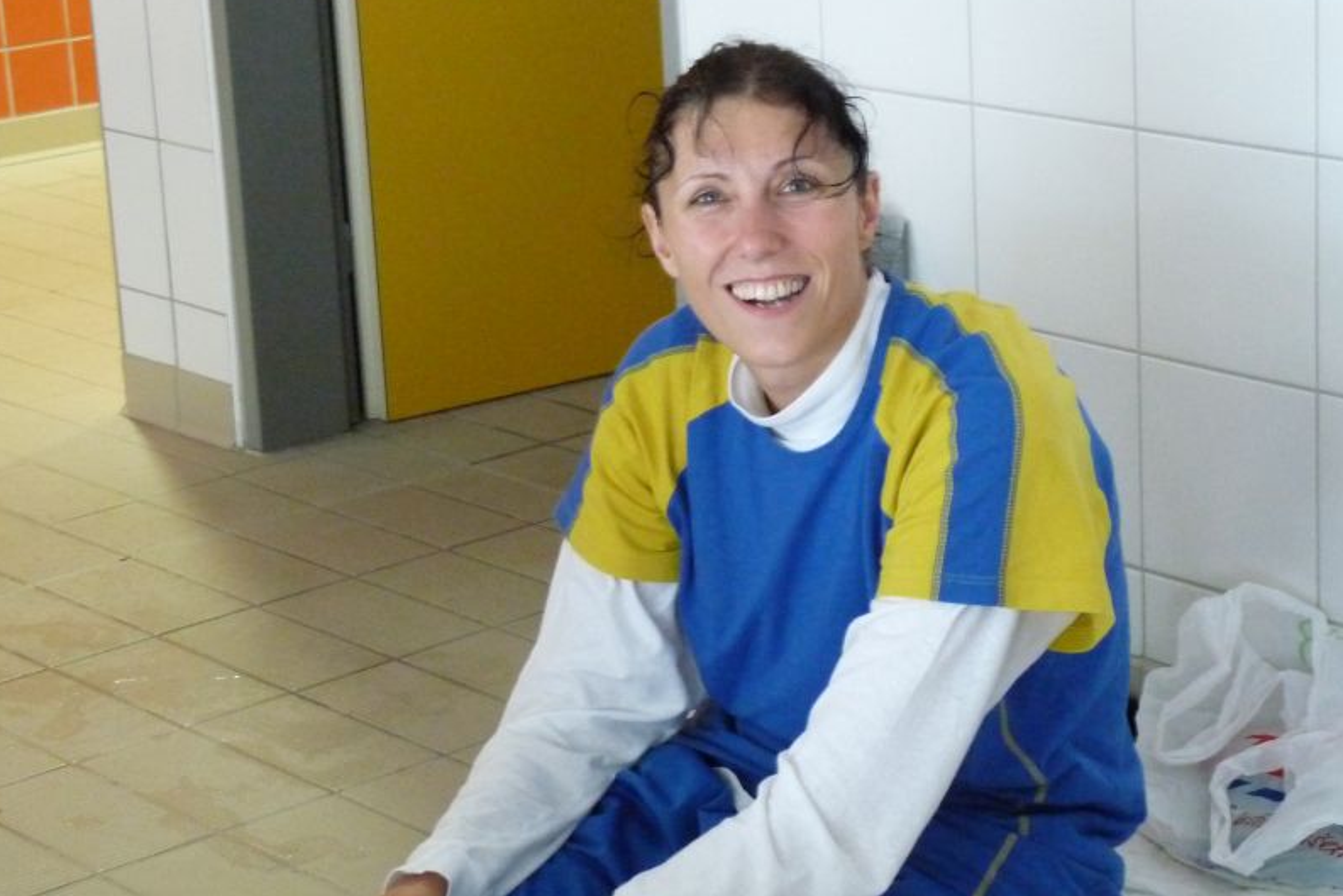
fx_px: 3358
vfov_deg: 15.2
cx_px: 777
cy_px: 410
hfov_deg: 22.6
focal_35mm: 90
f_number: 3.4
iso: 800
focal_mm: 11.9
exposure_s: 1/15
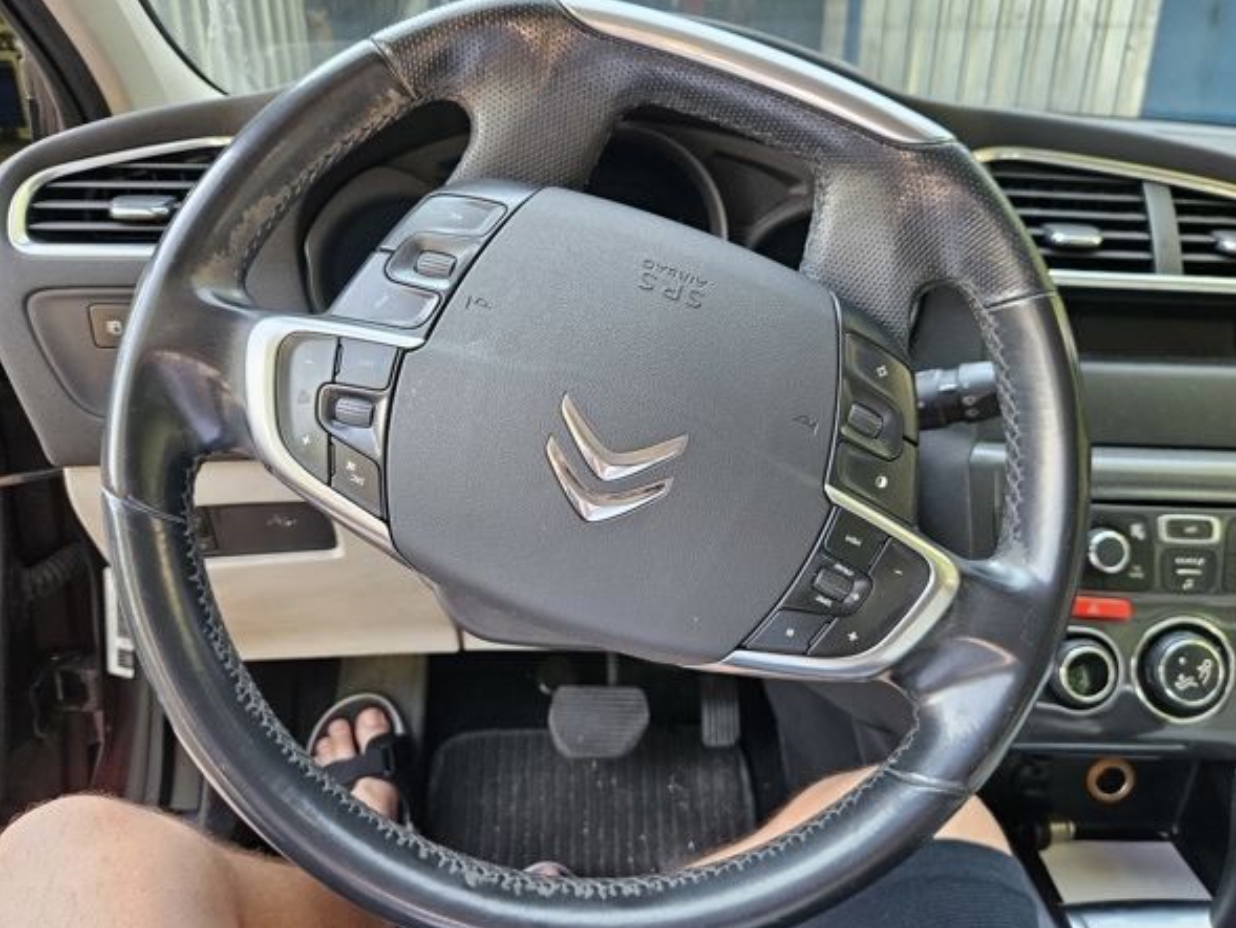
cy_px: 464
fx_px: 893
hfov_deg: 69.4
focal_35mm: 25
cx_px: 634
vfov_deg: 54.9
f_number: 1.8
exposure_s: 1/359
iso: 250
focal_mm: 5.4
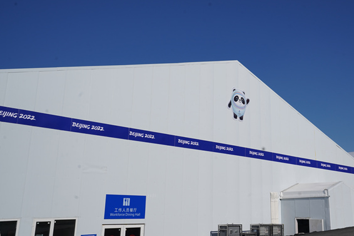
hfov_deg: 46.5
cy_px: 106
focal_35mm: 41
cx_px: 241
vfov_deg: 32.6
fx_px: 403
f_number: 13
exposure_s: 1/320
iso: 100
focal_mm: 29
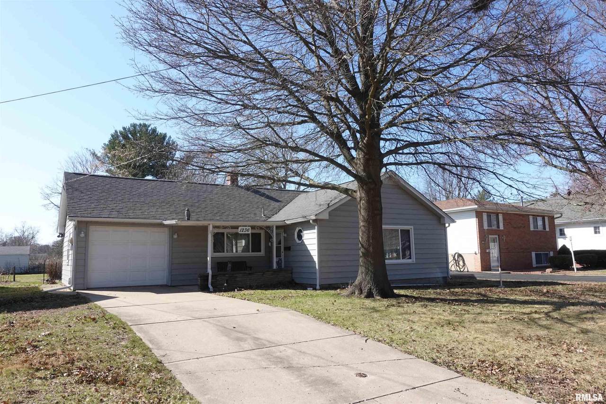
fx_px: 404
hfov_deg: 73.8
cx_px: 303
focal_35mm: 24
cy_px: 202
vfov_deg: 53.1
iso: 125
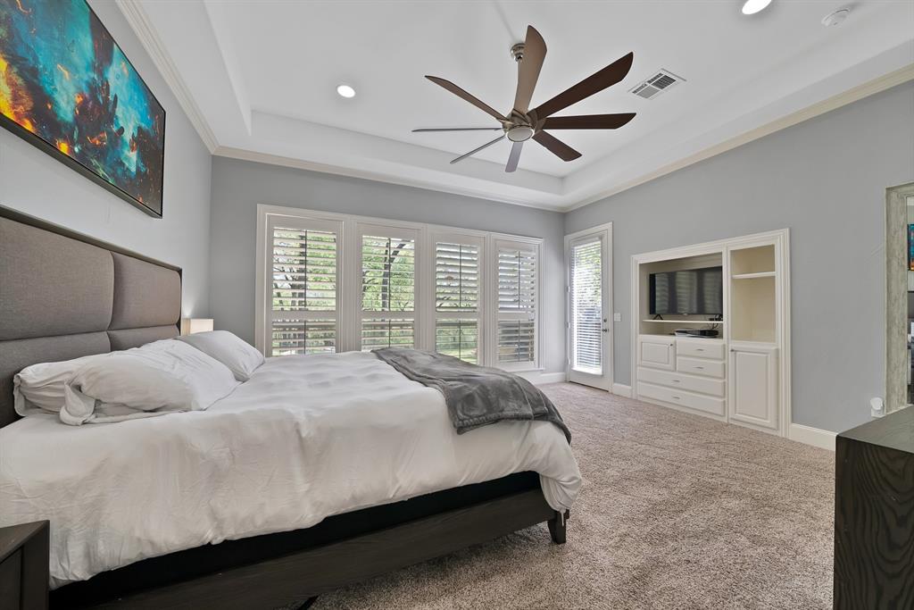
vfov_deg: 90.0
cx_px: 457
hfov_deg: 112.6
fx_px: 305
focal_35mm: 12
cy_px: 305
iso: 640
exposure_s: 1/13
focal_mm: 12
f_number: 9
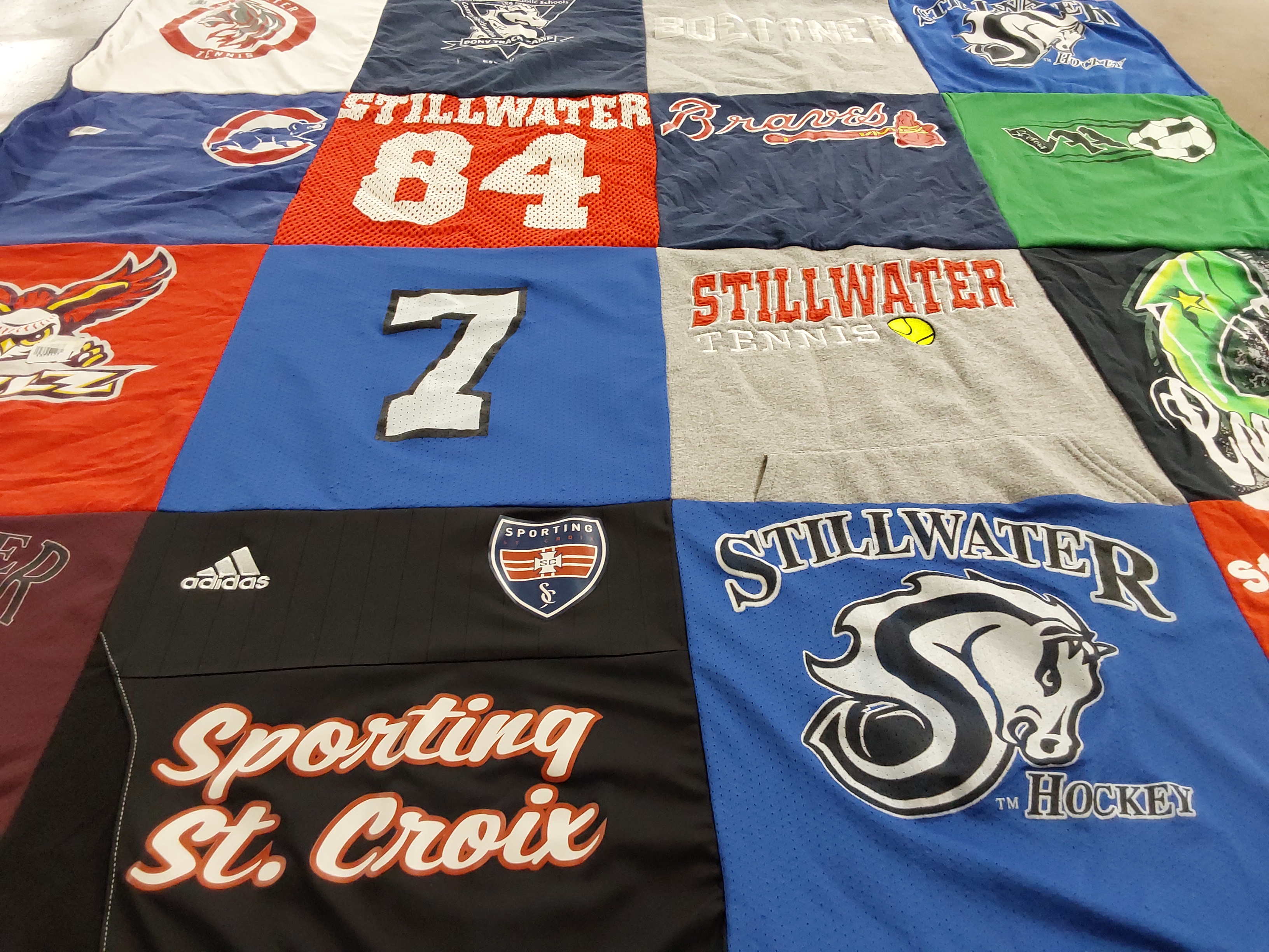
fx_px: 1026
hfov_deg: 63.4
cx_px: 634
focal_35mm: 28
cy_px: 476
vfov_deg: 49.7
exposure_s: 1/60
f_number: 1.9
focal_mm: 2.91
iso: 160
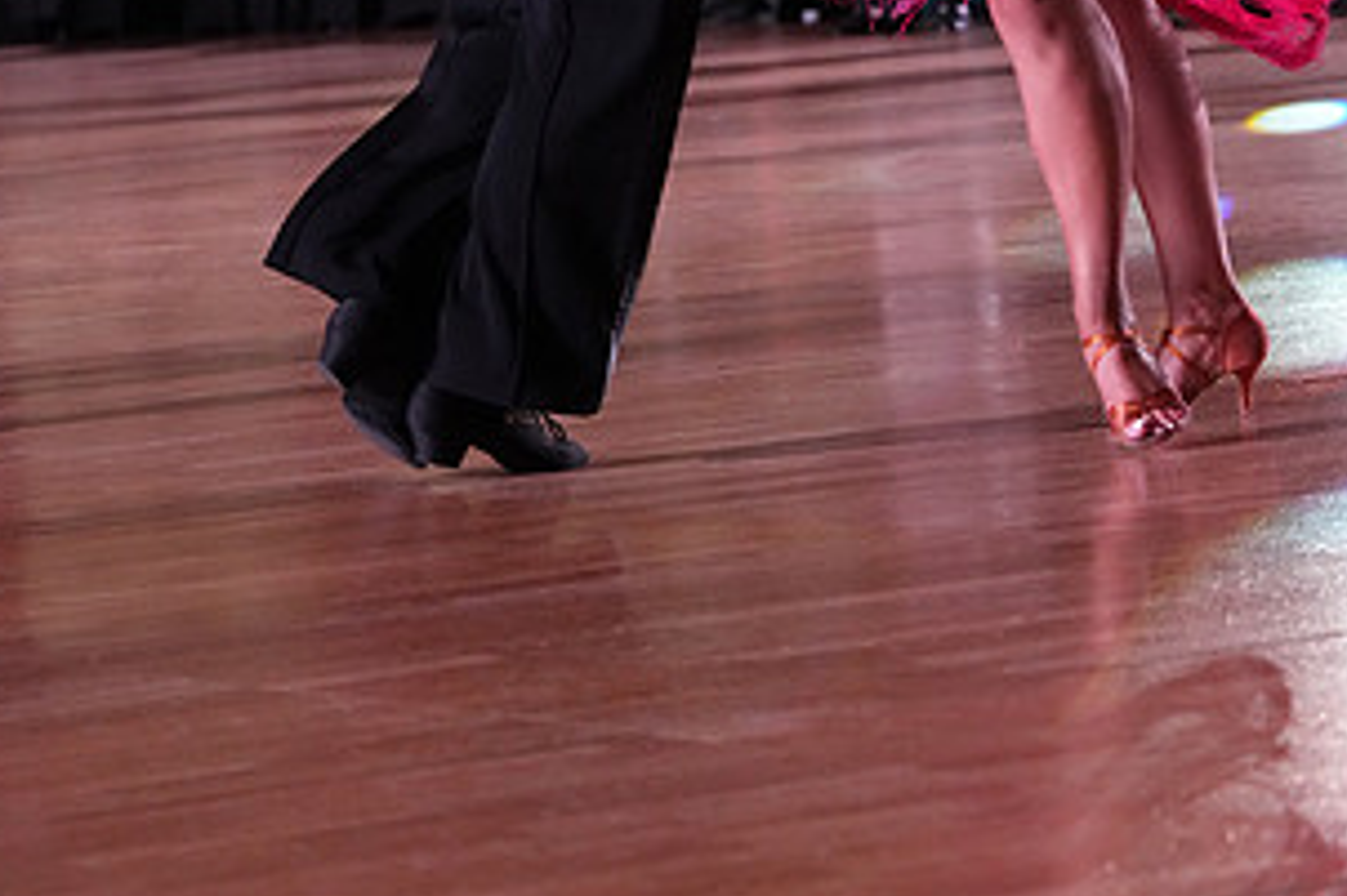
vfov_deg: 6.7
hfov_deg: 10.2
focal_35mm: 202
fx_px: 7554
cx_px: 725
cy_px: -201
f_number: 5
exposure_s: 1/320
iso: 5000
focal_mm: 105
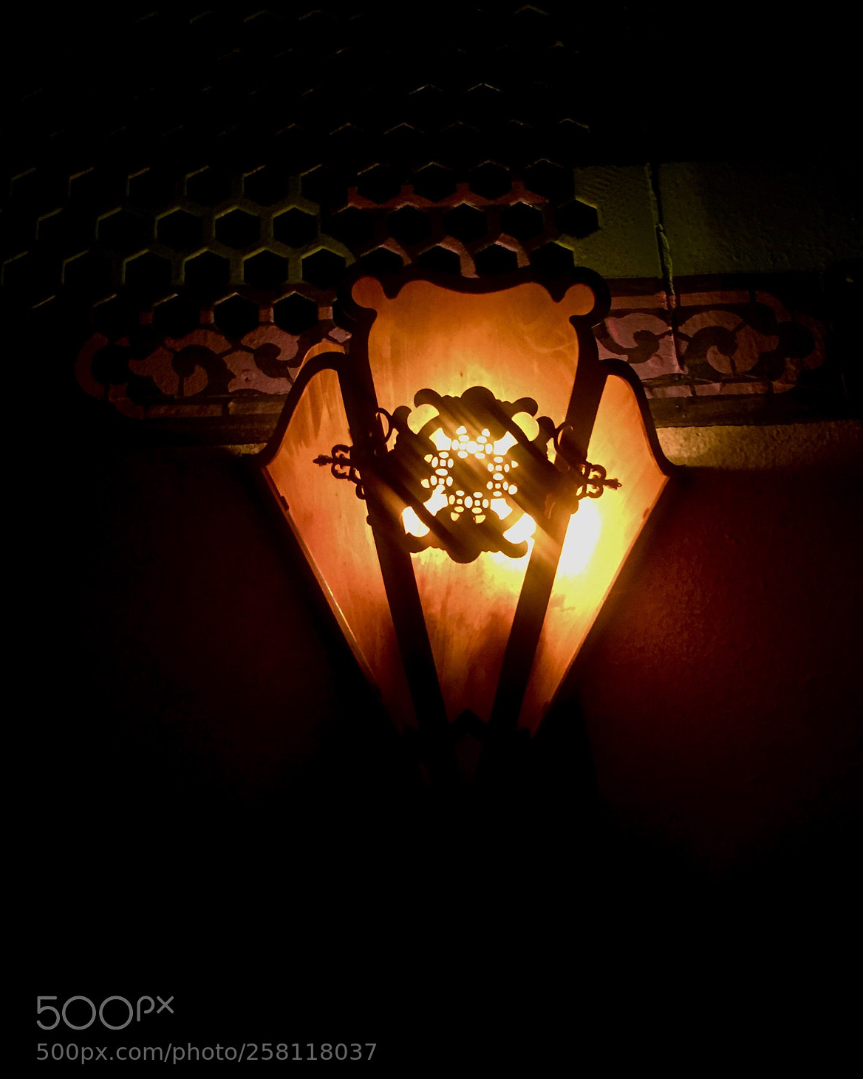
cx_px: 433
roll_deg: +1.3
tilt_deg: +19.8
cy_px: 519
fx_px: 990
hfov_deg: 47.1
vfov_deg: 57.2
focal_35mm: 31
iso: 250
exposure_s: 1/20
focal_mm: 4.15
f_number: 2.2
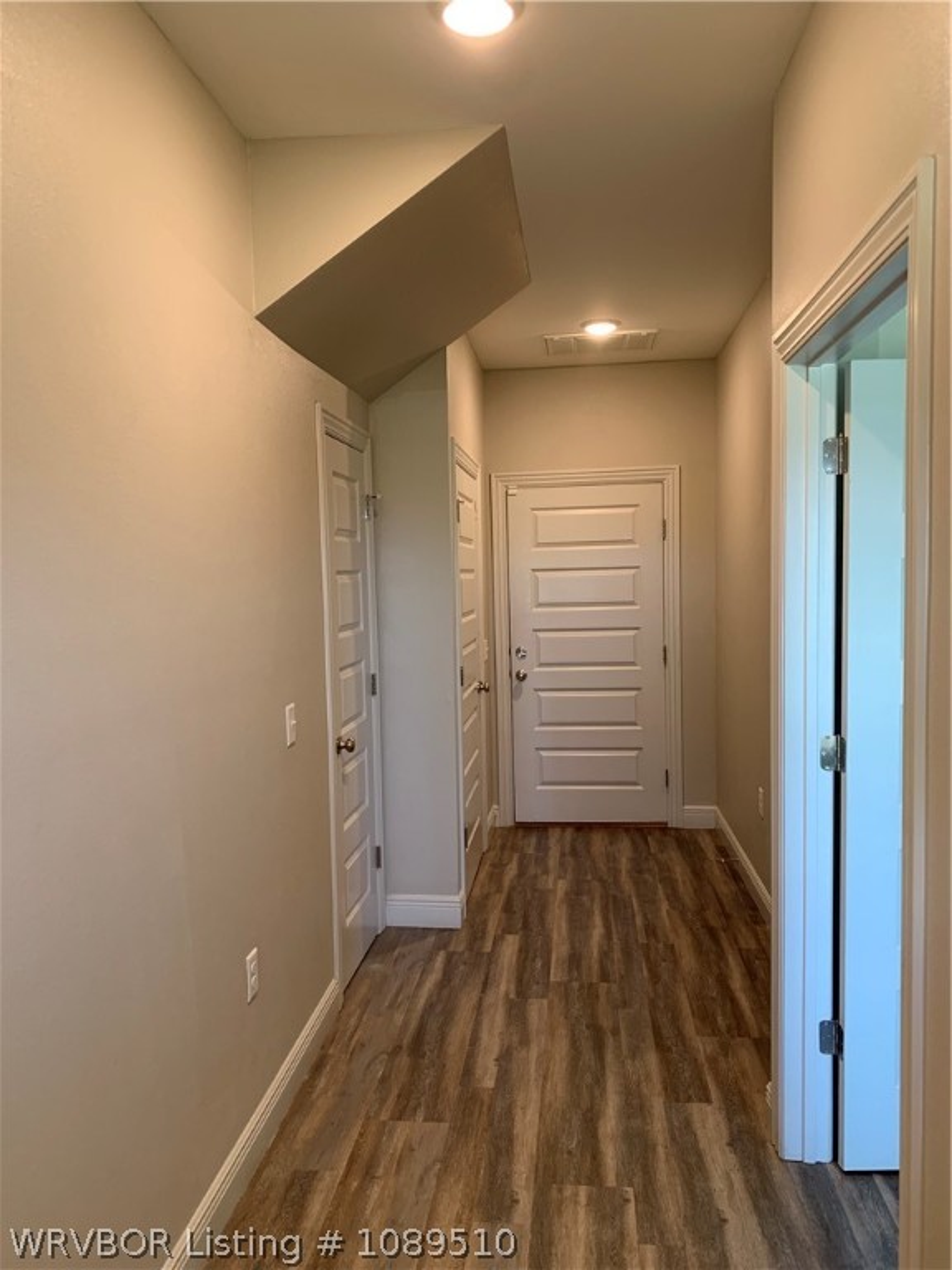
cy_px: 635
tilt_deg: -3.8
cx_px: 476
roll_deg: +0.9
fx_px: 953
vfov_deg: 67.3
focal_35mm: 26
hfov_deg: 53.1
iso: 125
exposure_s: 1/60
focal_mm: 4.25
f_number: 1.8
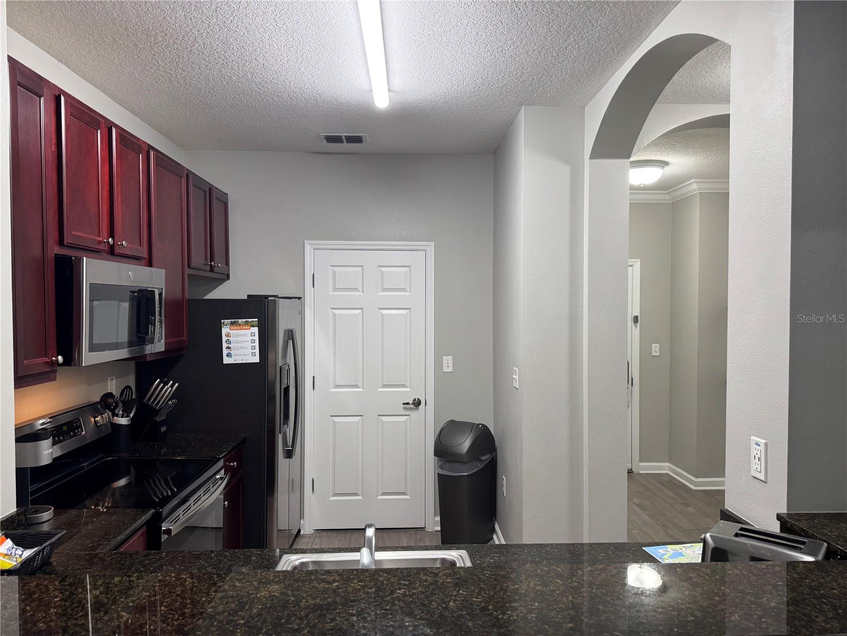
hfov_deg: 71.6
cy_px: 318
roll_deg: +0.1
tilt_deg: -2.3
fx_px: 587
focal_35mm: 24
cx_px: 424
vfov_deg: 56.8
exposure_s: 1/120
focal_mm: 6.76
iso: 200
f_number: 1.78
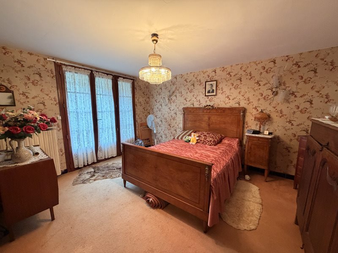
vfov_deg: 85.7
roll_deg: +0.0
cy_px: 126
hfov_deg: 102.1
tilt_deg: -8.1
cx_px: 169
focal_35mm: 14
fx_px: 137
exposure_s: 1/50
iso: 320
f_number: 2.2
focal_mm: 2.22
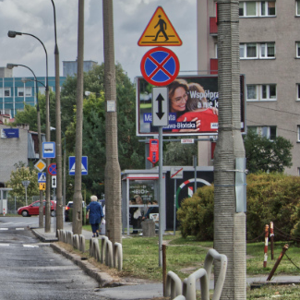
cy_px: 128
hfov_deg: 6.7
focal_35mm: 259
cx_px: -64
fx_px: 2535
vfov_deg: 6.8
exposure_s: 1/200
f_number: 9
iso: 100
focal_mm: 55
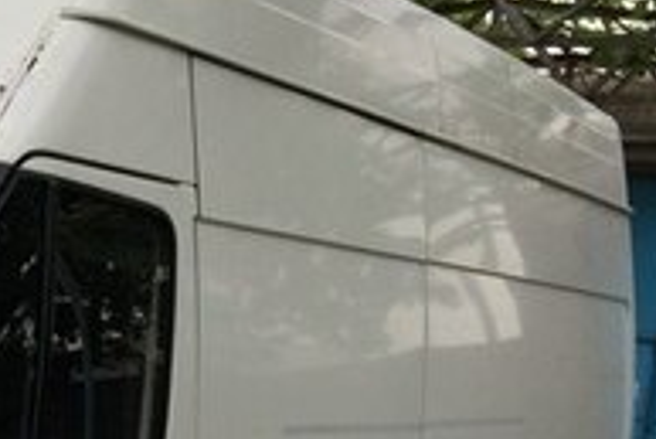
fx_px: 1878
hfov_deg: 18.4
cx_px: -204
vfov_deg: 12.7
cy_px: 631
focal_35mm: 103
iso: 32
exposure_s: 1/1208
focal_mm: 4.15
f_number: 2.2
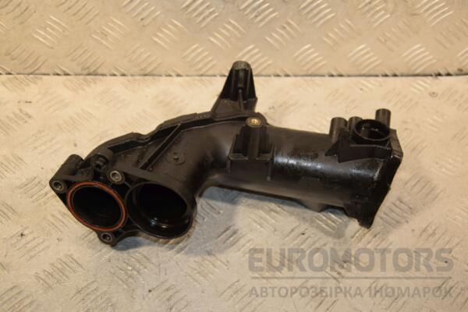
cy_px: 156
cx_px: 234
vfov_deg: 23.8
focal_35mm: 57
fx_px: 741
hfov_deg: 35.1
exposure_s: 1/200
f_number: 5
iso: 800
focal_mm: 38
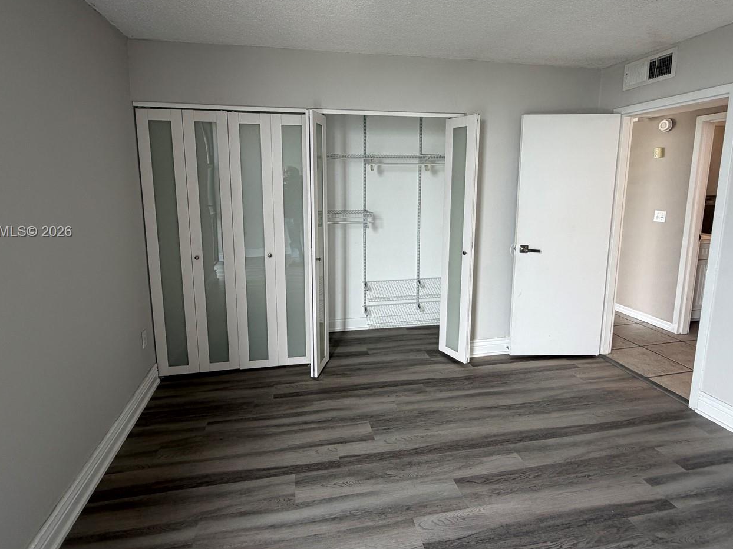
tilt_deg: -7.7
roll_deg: +0.1
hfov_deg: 87.7
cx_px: 360
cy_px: 232
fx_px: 381
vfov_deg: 71.2
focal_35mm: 18
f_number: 2.2
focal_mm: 2.22
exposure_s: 1/121
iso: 125
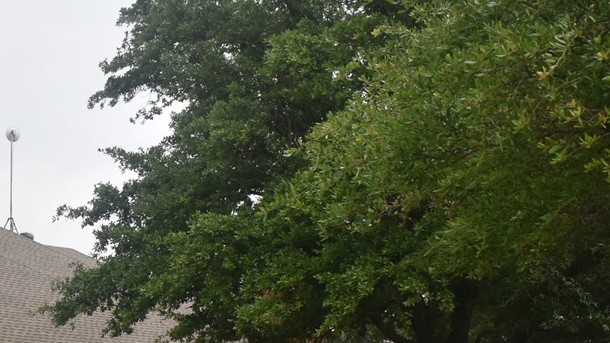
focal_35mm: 75
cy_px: 377
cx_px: 9
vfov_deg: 15.7
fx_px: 1213
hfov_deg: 26.8
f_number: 4.5
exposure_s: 1/1000
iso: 400
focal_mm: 18
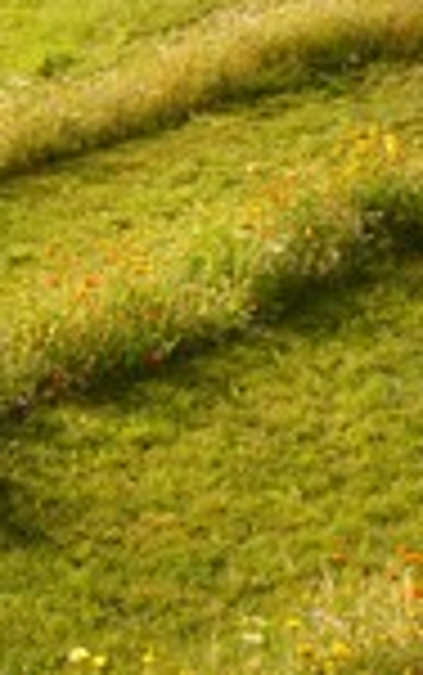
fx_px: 2043
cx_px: -310
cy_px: -9
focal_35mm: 111
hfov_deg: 11.1
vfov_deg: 18.3
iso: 100
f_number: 2.8
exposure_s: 1/320
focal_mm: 5.8
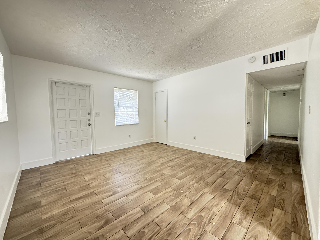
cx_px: 160
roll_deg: +1.0
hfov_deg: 102.1
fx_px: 129
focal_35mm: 14
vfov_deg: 85.7
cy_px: 120
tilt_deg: -2.5
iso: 500
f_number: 2.2
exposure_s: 1/60
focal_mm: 2.22
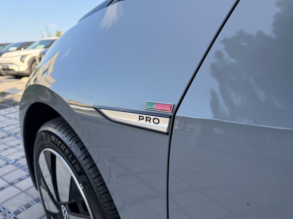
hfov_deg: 71.6
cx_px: 146
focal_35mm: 24
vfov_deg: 56.8
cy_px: 110
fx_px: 203
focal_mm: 6.76
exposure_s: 1/695
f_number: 1.78
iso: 100
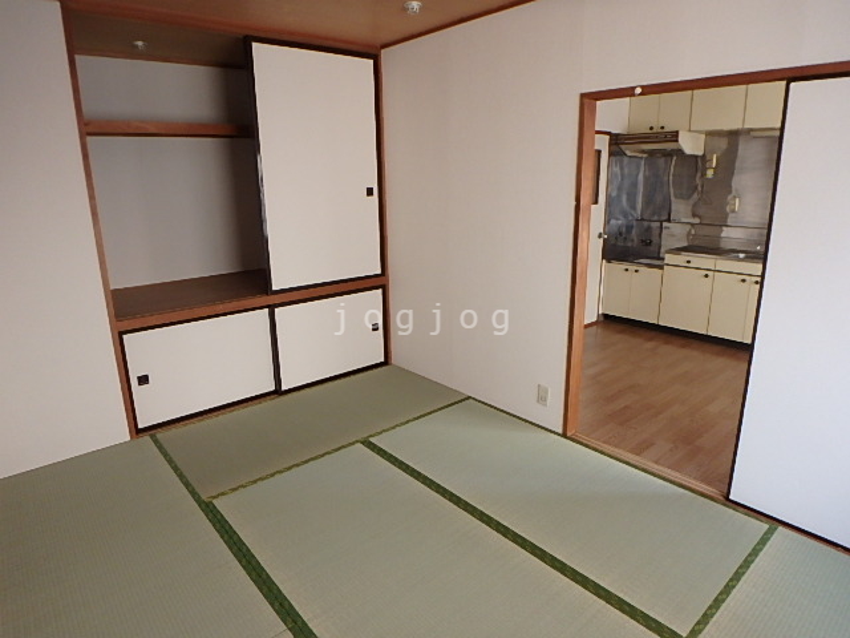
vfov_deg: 63.4
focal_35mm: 21
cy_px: 319
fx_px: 516
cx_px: 425
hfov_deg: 79.0
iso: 320
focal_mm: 3.7
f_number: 3.5
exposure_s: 1/30
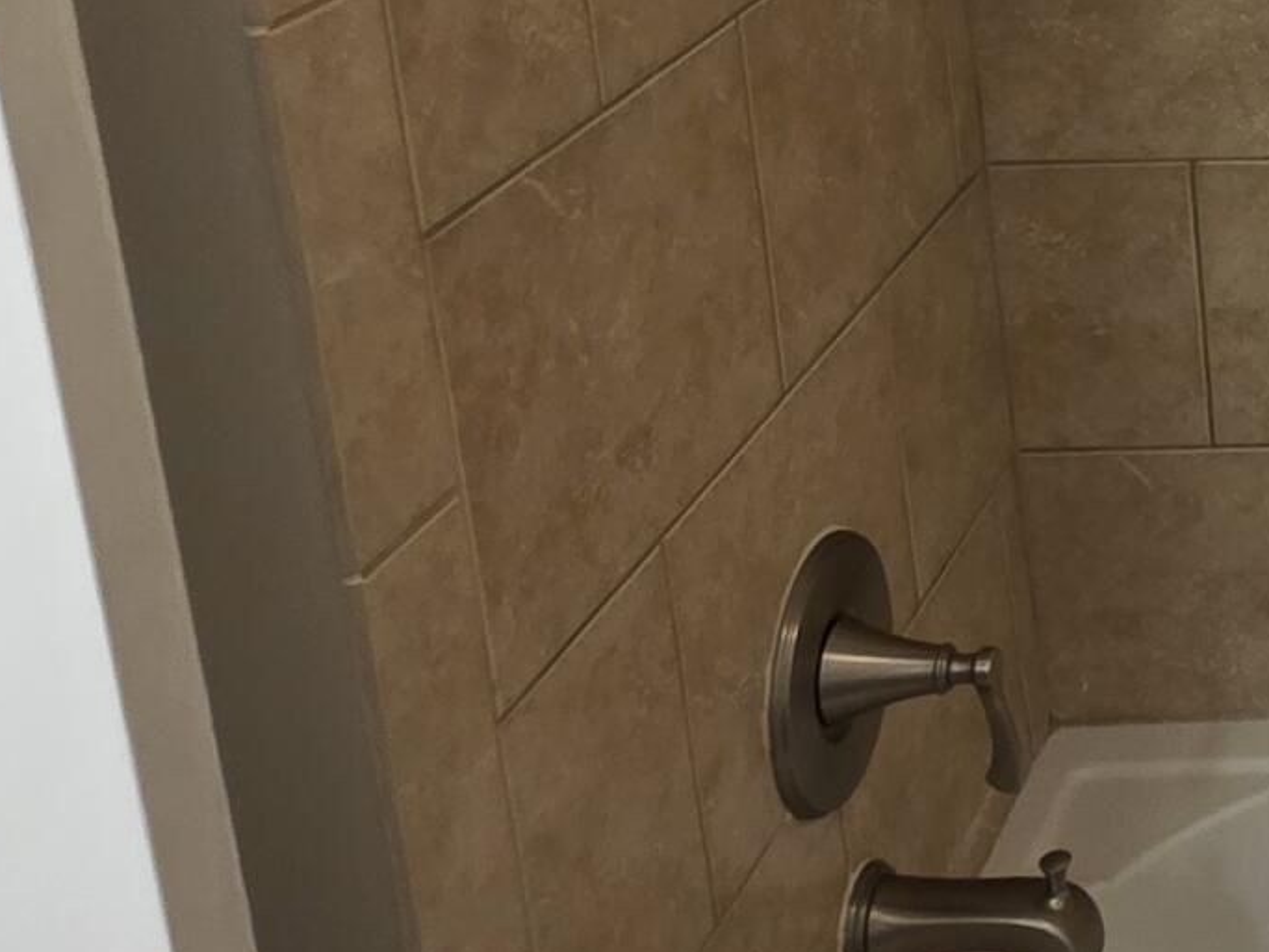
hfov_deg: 26.1
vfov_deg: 23.6
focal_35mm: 57
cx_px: 1839
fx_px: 2090
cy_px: -173
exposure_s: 1/60
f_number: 1.9
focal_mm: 2.2
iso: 200
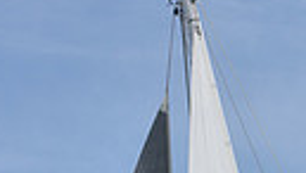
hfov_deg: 6.5
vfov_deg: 3.6
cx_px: 426
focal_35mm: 330
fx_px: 2681
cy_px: 614
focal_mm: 70
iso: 200
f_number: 9
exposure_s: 1/800
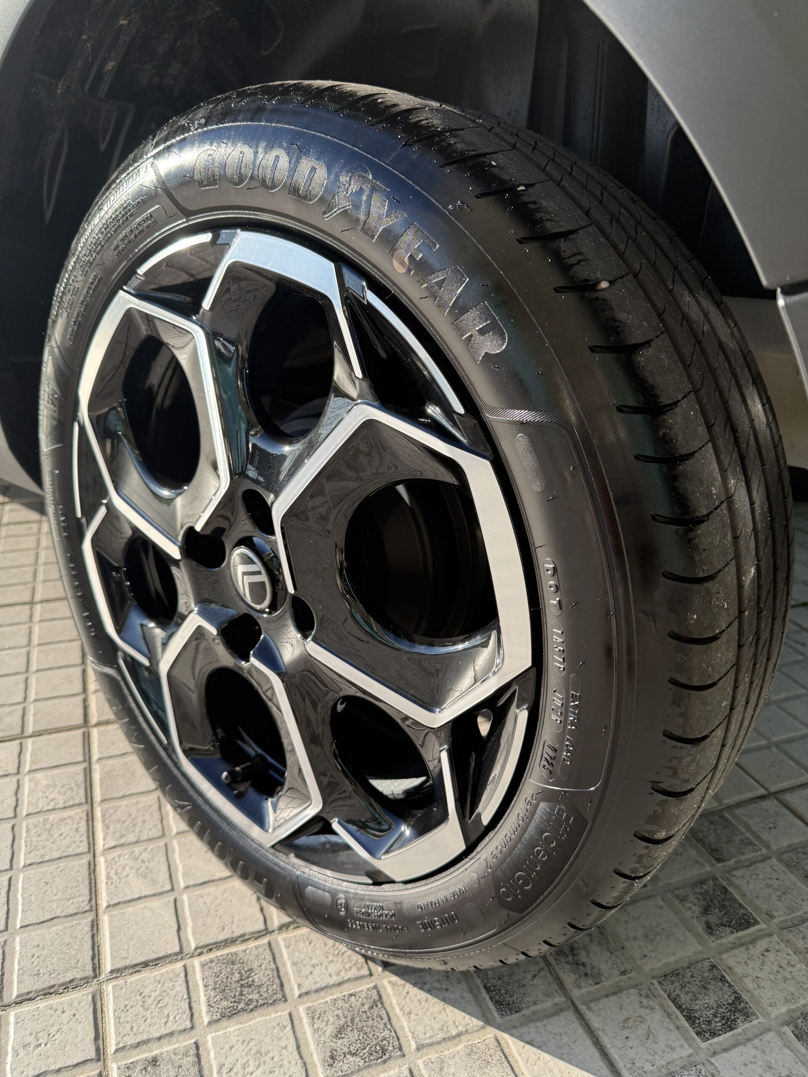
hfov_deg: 56.8
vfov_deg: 71.6
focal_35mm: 24
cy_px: 538
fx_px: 747
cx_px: 404
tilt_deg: -22.4
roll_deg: -4.0
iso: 100
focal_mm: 6.76
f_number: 1.78
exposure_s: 1/1770
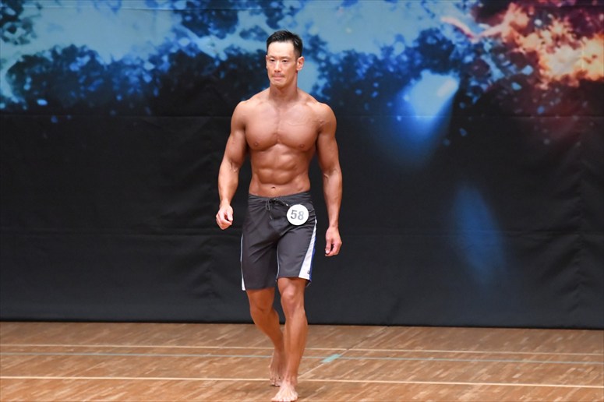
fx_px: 5282
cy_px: 201
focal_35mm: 315
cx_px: 302
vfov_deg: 4.4
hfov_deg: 6.5
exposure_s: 1/400
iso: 8000
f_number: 5.6
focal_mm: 210
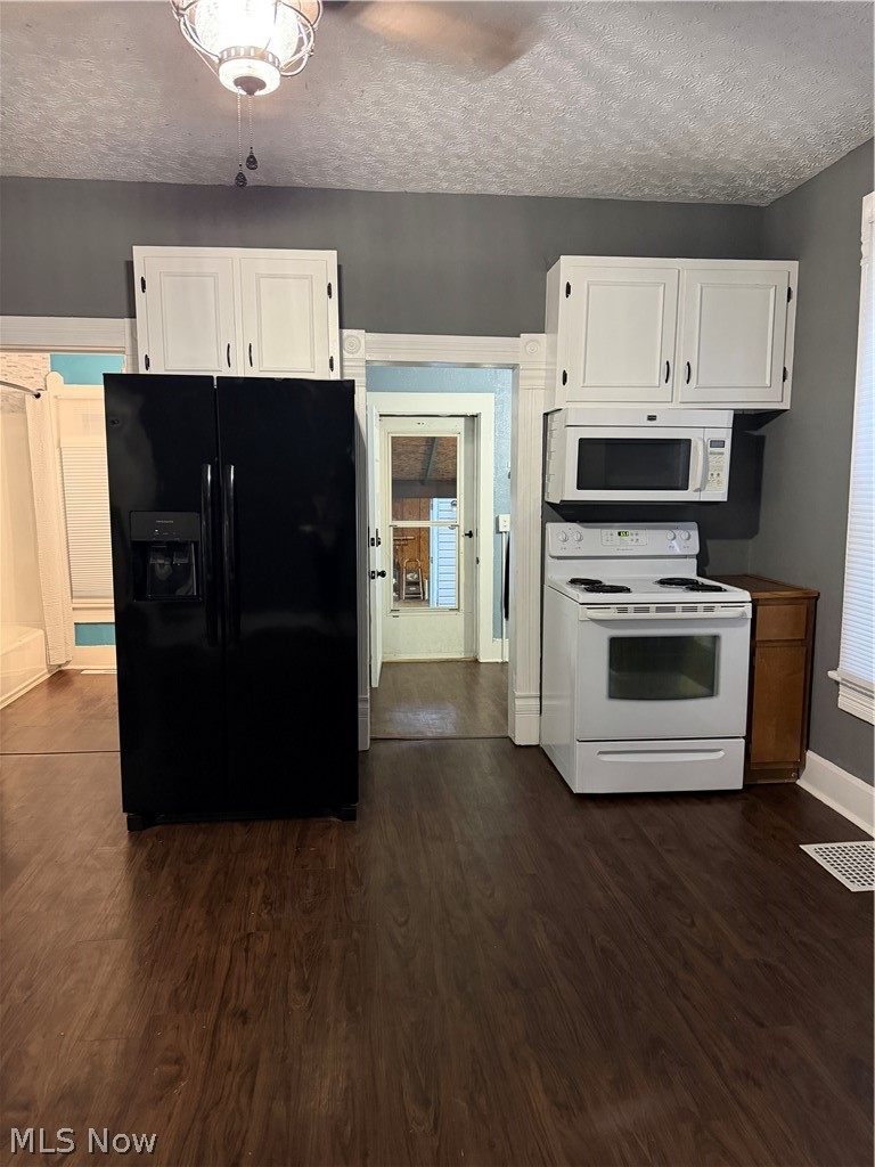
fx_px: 809
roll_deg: -0.7
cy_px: 584
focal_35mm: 24
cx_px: 438
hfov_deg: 56.8
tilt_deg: -6.6
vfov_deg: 71.6
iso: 800
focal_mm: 6.76
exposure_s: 1/40
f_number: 1.78
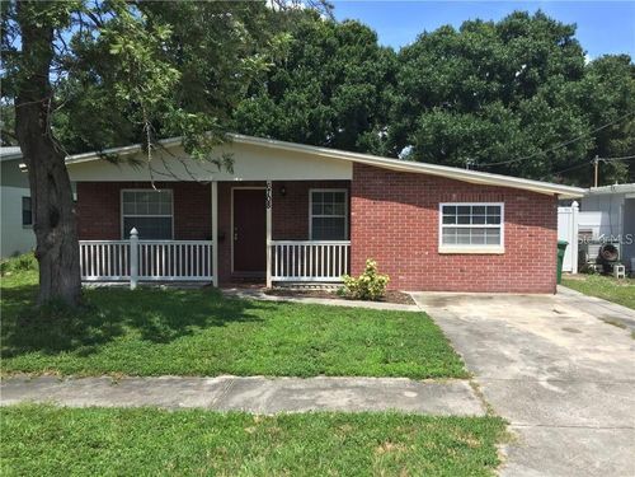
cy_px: 238
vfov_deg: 48.2
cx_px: 318
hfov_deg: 61.7
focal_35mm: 29
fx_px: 532
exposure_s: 1/1464
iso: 32
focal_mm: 4.15
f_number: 2.2
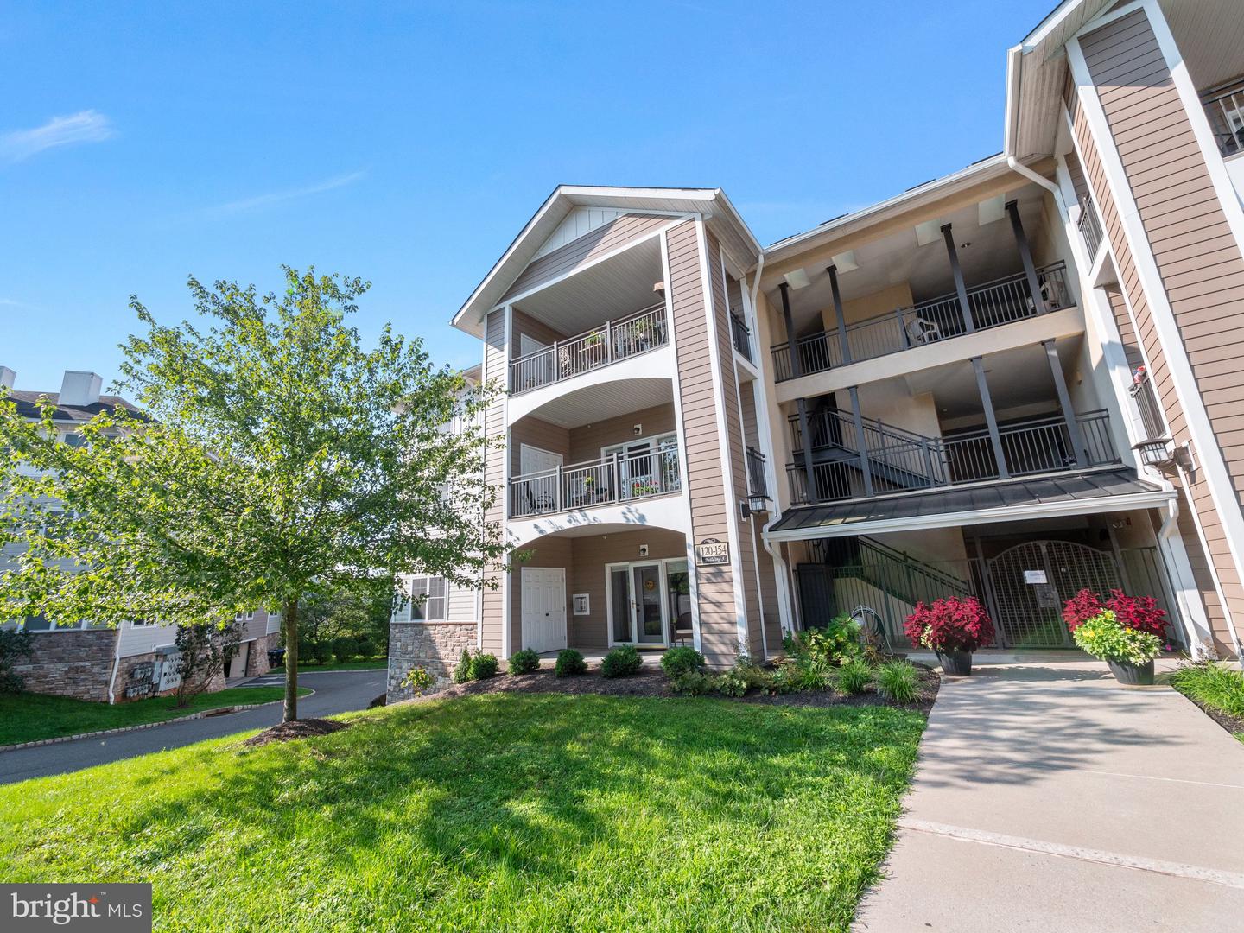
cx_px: 622
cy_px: 466
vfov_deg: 85.7
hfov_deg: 102.1
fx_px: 503
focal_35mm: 14
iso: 200
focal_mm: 7
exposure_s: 1/320
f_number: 7.1
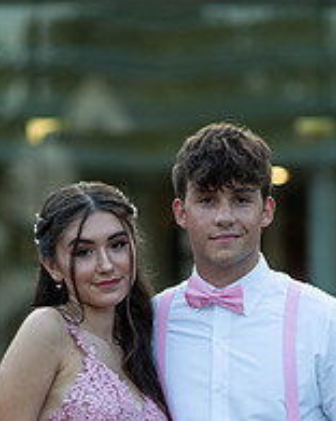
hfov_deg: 8.4
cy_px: 423
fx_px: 2287
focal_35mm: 184
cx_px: 173
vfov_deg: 10.4
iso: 250
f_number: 2
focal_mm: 85
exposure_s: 1/1000
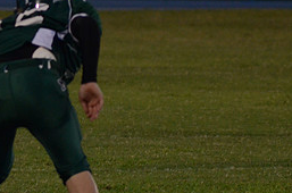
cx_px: -10
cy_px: 110
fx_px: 5470
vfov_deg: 2.0
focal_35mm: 676
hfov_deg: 3.1
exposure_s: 1/320
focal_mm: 200
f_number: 5.6
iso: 3200
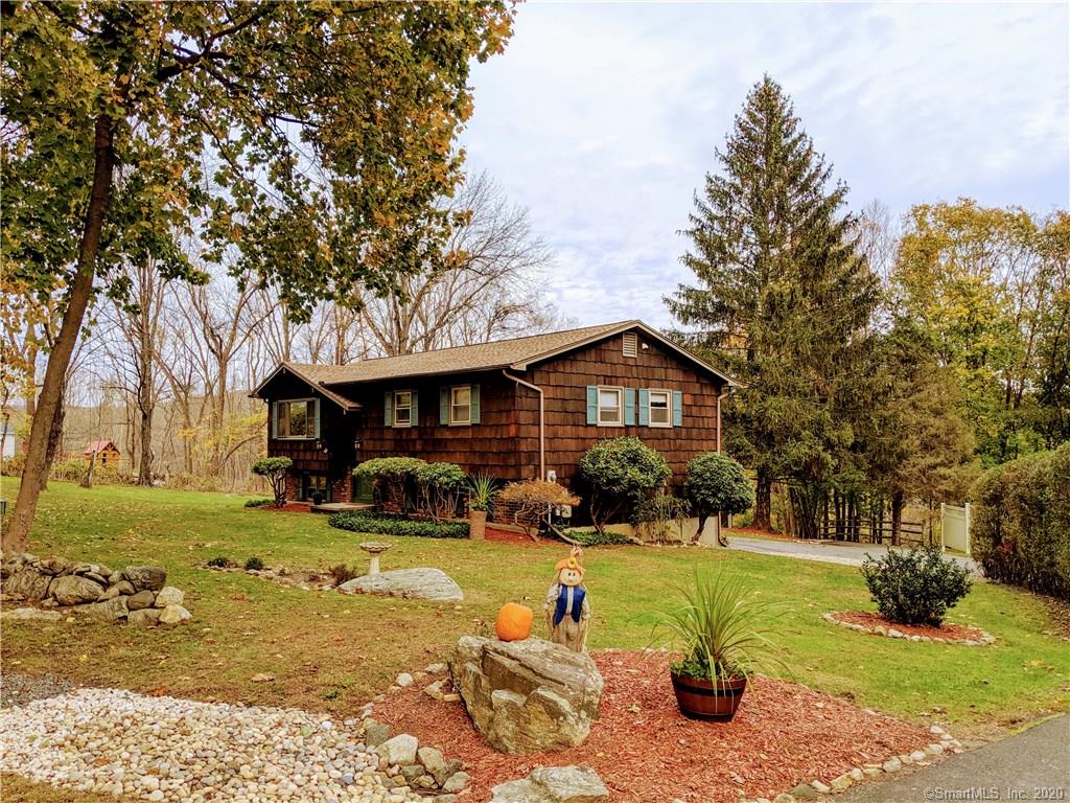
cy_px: 402
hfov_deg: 65.3
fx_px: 835
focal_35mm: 27
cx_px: 535
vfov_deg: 51.4
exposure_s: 1/618
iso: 51
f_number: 1.8
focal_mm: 4.44
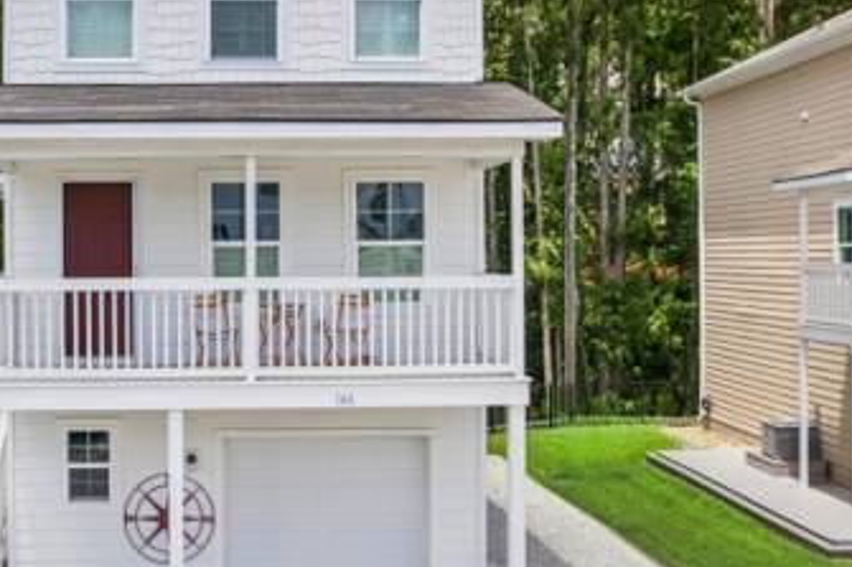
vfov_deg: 31.8
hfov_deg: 45.2
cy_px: 256
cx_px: 239
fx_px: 993
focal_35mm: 42
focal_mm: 8.38
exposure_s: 1/350
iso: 100
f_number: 2.8
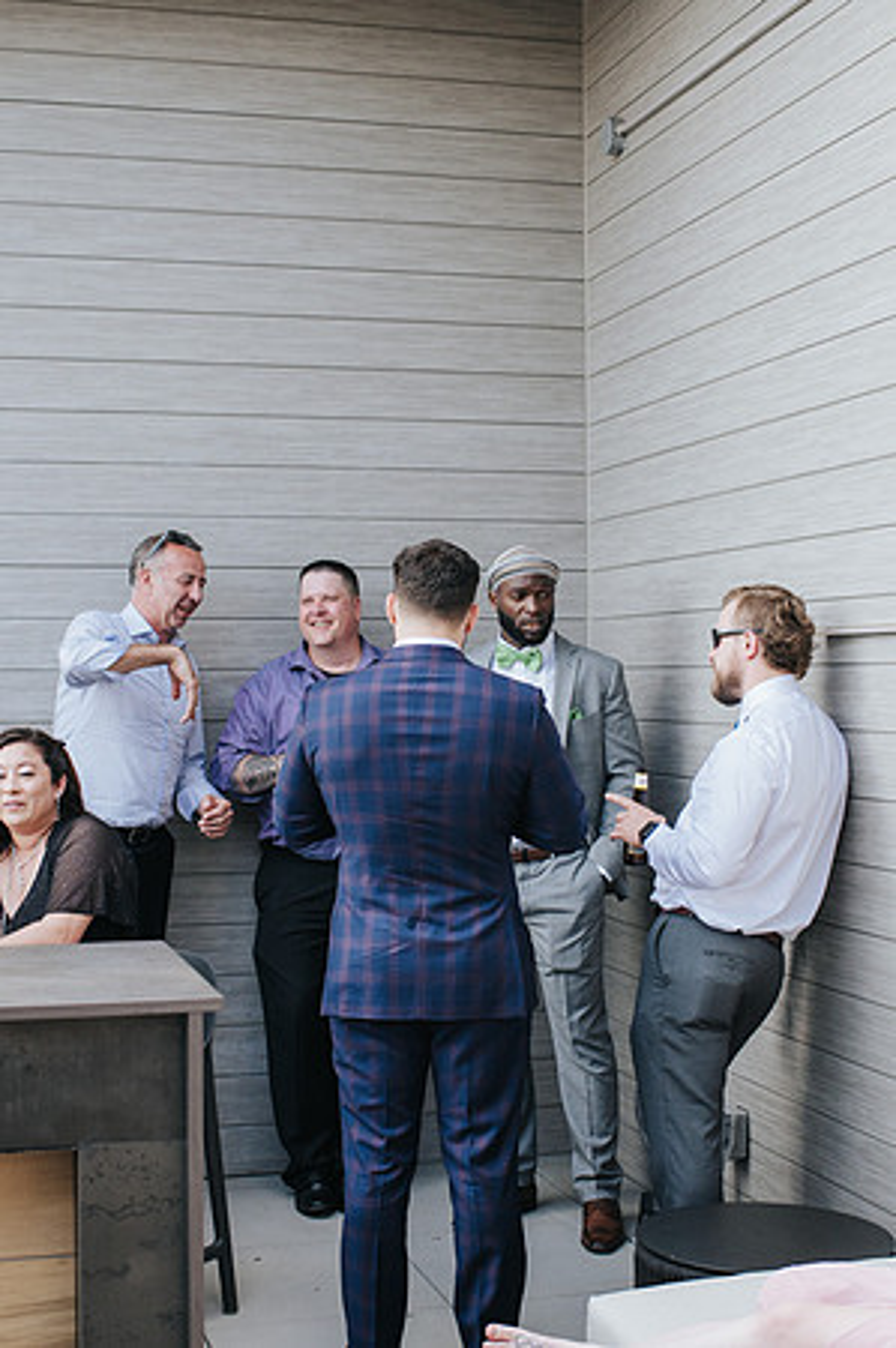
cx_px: 389
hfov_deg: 25.5
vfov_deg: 37.6
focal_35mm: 53
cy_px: 675
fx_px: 1978
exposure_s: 1/1000
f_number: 3.5
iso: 900
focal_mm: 35
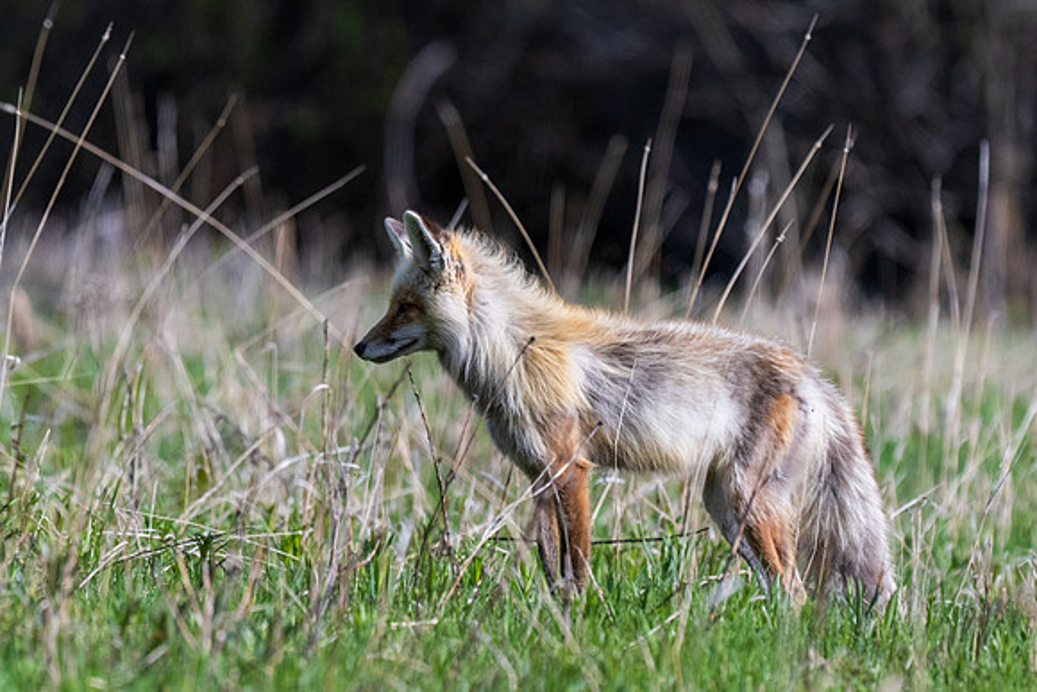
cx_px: 530
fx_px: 23003
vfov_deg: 1.7
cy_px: 262
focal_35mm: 798
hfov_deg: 2.6
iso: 1400
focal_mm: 600
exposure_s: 1/1600
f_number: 9
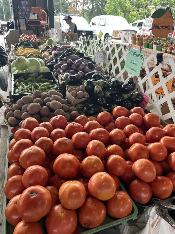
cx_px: 88
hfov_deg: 53.1
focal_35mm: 26
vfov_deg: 67.3
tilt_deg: -27.1
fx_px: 175
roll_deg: -2.0
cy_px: 117
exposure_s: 1/122
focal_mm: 5.1
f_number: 1.6
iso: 50
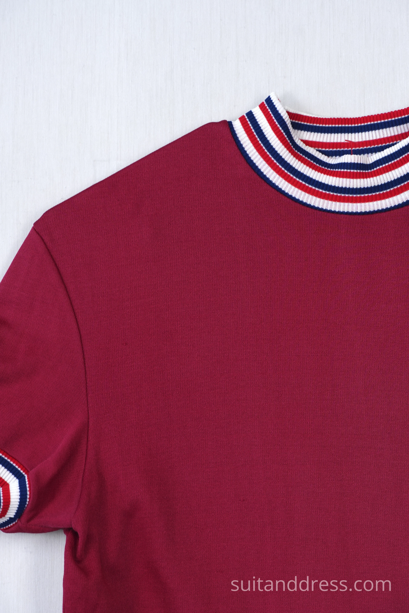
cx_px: 204
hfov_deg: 10.9
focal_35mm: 126
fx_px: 2147
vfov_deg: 16.3
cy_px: 306
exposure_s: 1/50
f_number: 8
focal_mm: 84
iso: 320
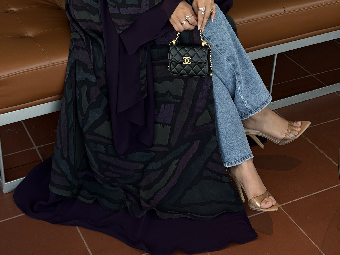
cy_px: 47
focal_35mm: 65
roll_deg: -2.3
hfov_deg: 29.8
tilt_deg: -28.5
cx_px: 170
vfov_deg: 22.3
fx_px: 639
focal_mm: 6.76
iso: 50
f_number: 1.78
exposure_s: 1/177
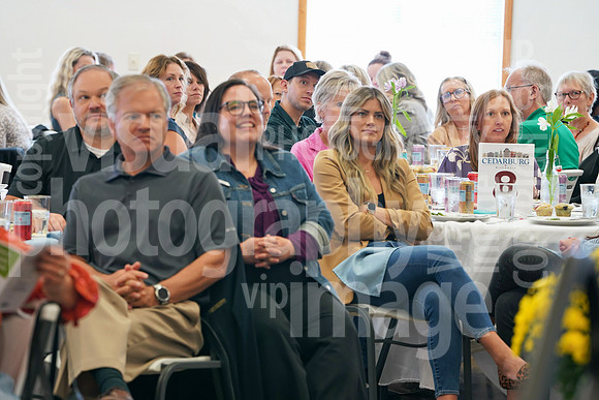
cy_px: 200
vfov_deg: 6.9
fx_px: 3328
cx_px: 300
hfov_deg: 10.3
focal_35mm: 200
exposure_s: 1/60
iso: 1250
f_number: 5.6
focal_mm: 200
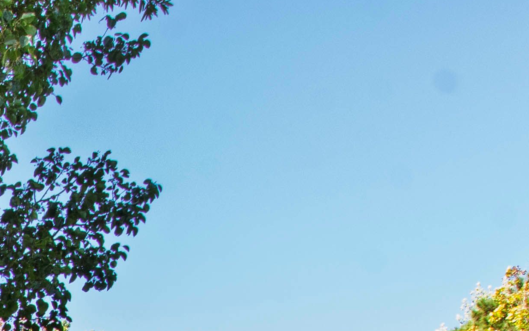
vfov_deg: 12.4
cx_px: -459
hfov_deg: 18.6
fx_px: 1196
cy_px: 789
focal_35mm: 83
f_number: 9
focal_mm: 12
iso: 400
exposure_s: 1/60
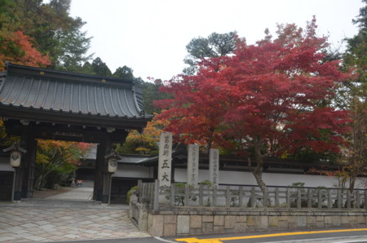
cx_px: 184
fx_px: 366
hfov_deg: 53.2
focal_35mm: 36
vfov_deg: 36.7
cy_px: 122
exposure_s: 1/200
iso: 200
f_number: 7.1
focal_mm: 24
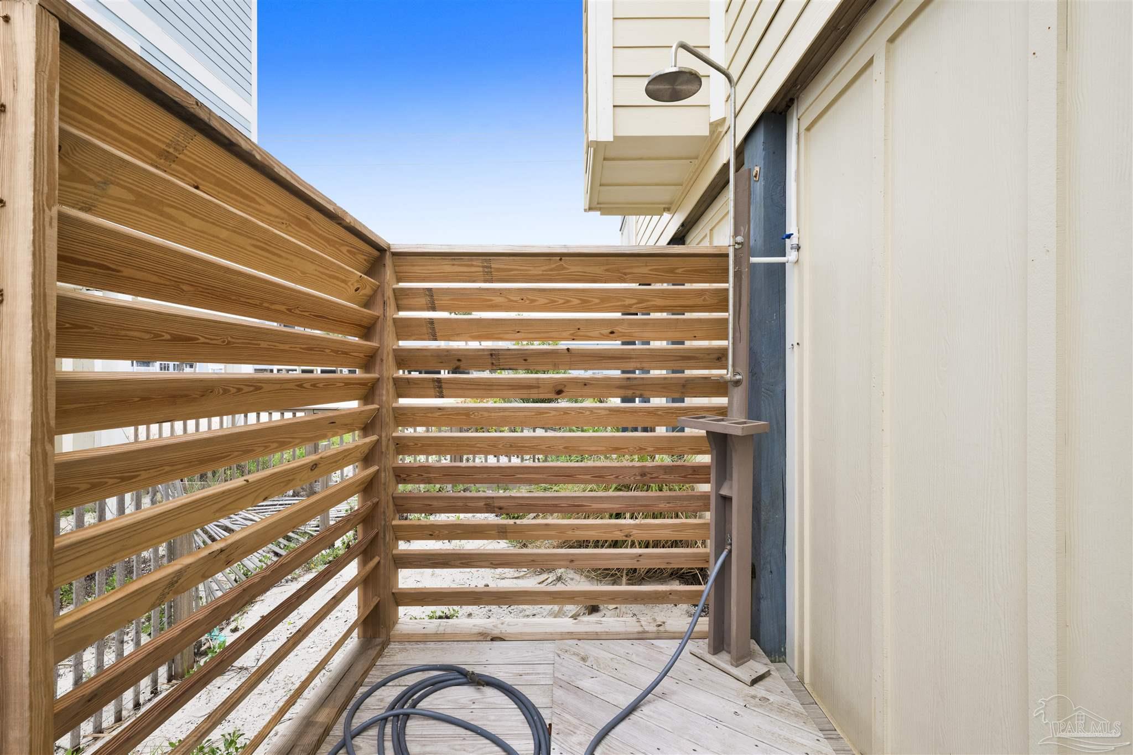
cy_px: 378
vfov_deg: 73.7
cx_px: 566
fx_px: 503
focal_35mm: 16
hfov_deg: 96.7
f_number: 11
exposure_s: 1/200
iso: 400
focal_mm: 16
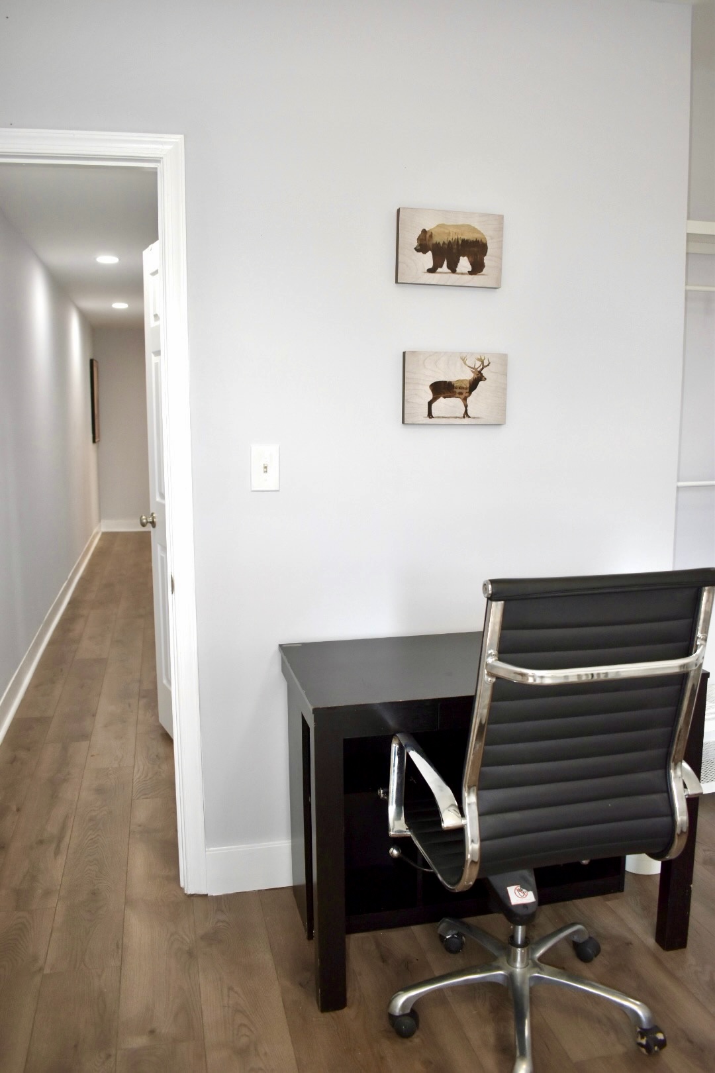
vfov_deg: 67.4
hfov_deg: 47.9
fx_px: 804
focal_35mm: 27
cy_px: 536
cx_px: 358
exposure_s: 1/200
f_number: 4
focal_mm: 18
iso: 800
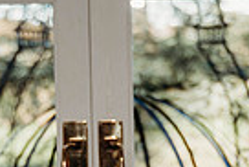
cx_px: 108
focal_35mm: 217
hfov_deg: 9.5
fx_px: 1502
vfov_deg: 6.2
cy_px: 273
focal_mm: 51
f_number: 2.8
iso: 100
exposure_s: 1/200
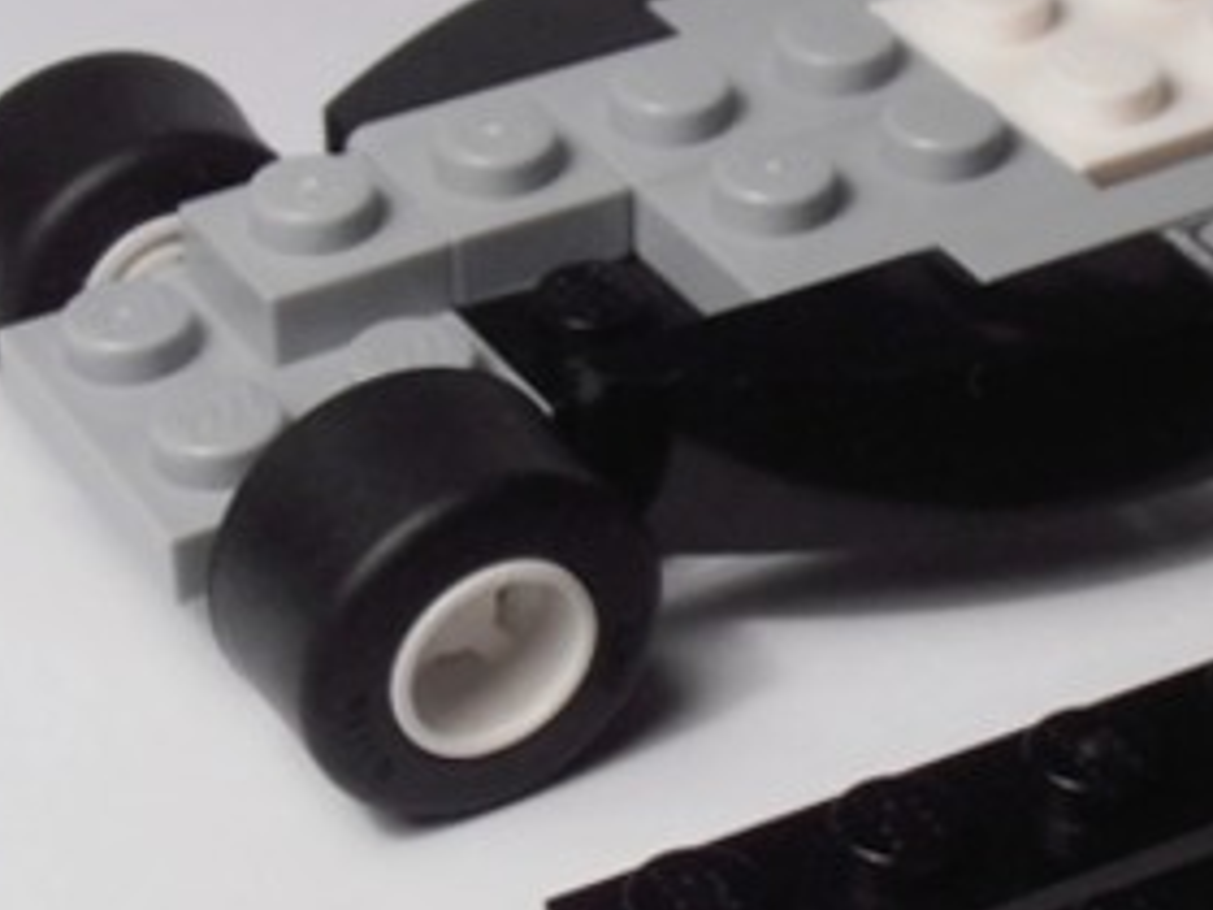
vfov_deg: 12.4
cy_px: 509
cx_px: 983
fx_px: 4170
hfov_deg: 16.4
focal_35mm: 119
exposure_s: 1/100
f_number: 3.9
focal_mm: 6.61
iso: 80
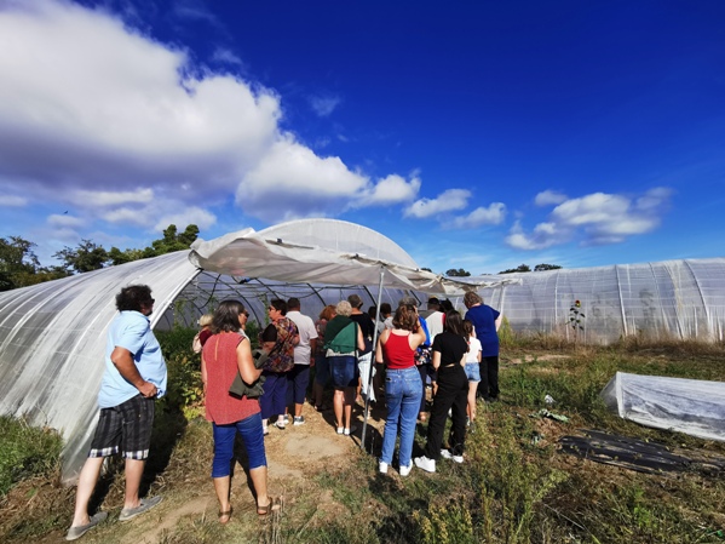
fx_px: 356
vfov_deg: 74.7
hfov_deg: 91.0
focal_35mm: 17
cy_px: 272
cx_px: 362
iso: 50
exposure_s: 1/1453
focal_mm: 2.26
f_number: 2.2
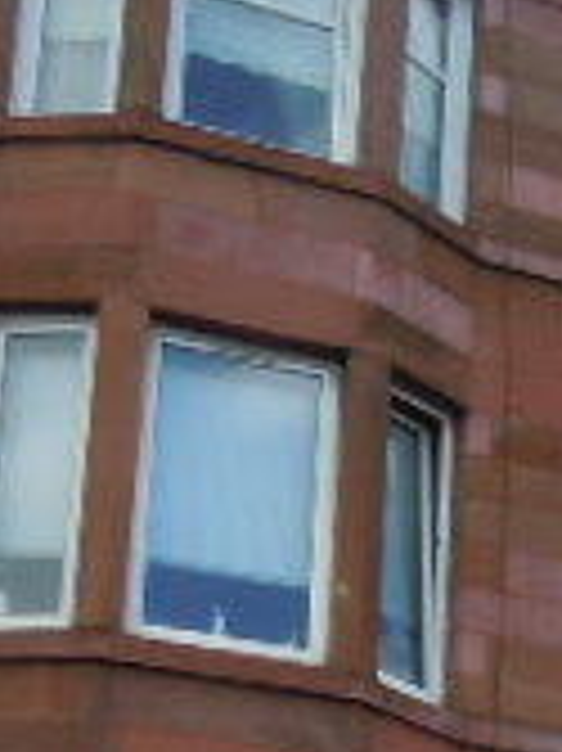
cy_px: 959
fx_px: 2493
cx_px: 926
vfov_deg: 16.3
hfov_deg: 12.1
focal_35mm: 115
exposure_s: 1/400
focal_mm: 5.4
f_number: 3.5
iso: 100
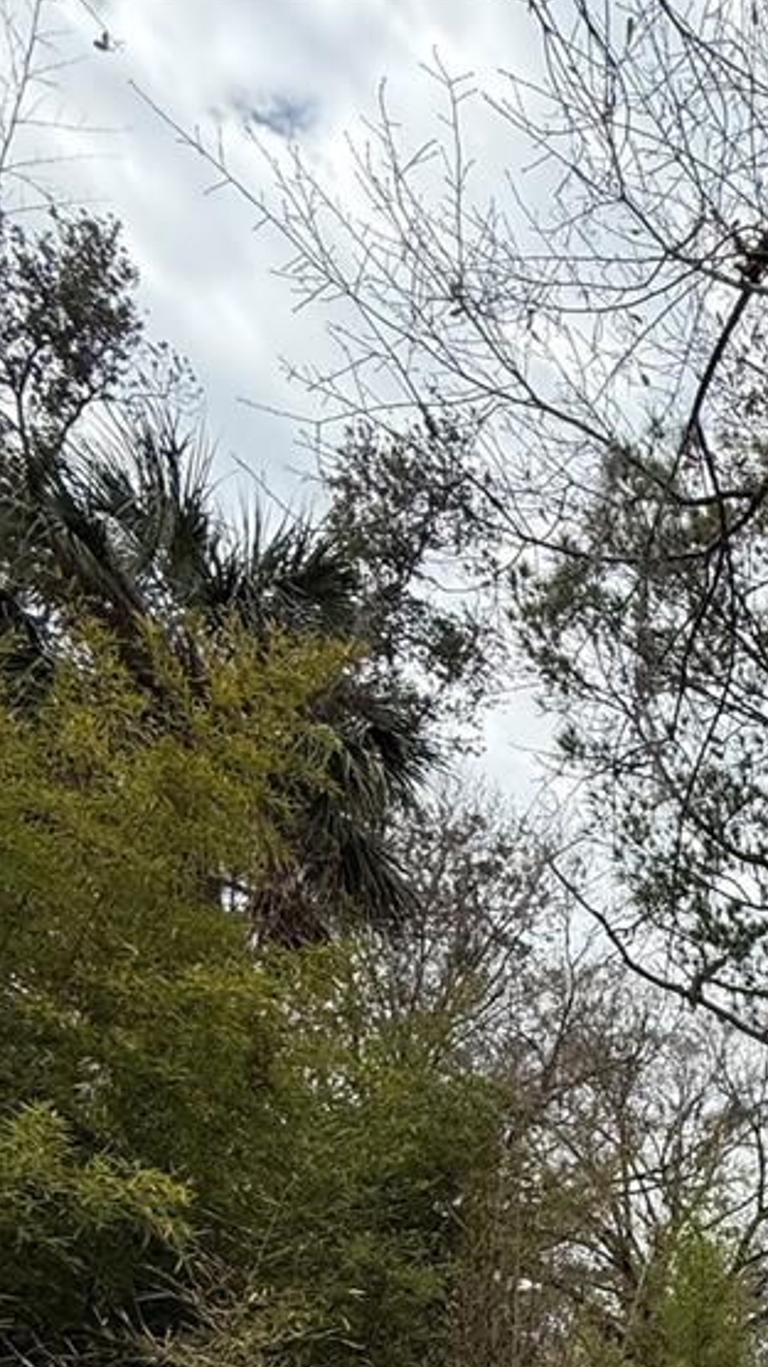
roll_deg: -1.7
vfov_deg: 46.1
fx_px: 1195
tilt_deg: +5.6
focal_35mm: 33
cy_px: 1463
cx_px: 1083
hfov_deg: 27.4
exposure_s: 1/914
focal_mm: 2.22
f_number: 2.2
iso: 50
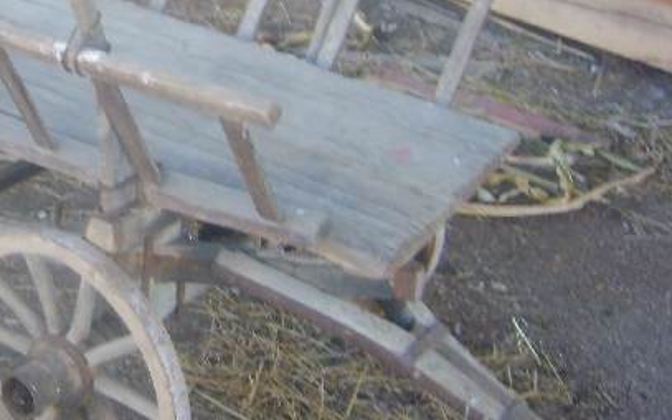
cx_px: 13
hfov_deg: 26.8
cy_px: 43
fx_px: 1336
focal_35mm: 73
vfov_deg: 17.6
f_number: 2.8
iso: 133
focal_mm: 5.8
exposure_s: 1/30
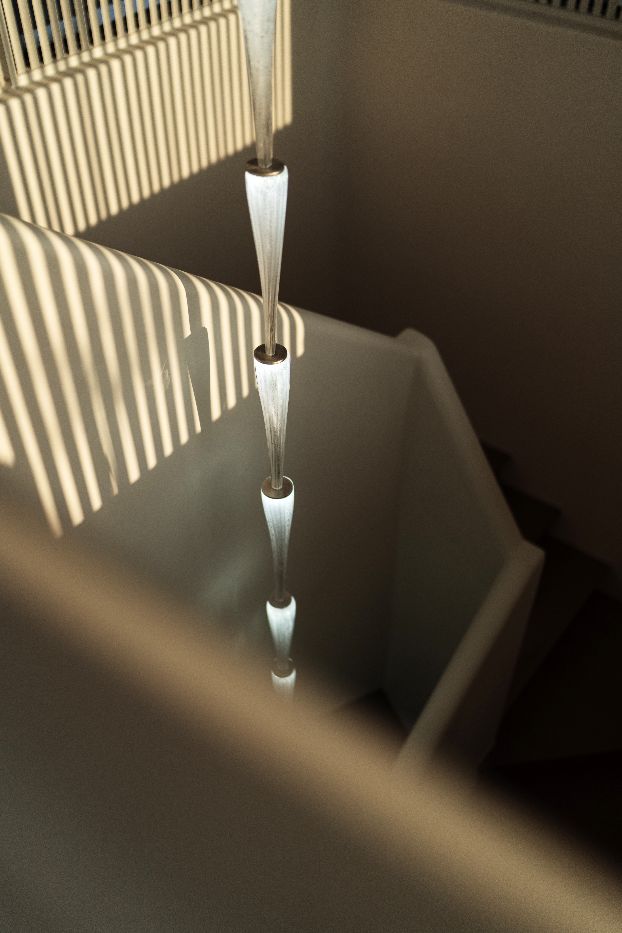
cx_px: 311
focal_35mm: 35
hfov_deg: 37.9
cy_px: 466
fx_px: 907
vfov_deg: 54.4
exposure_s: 1/1600
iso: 125
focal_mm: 35
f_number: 1.4
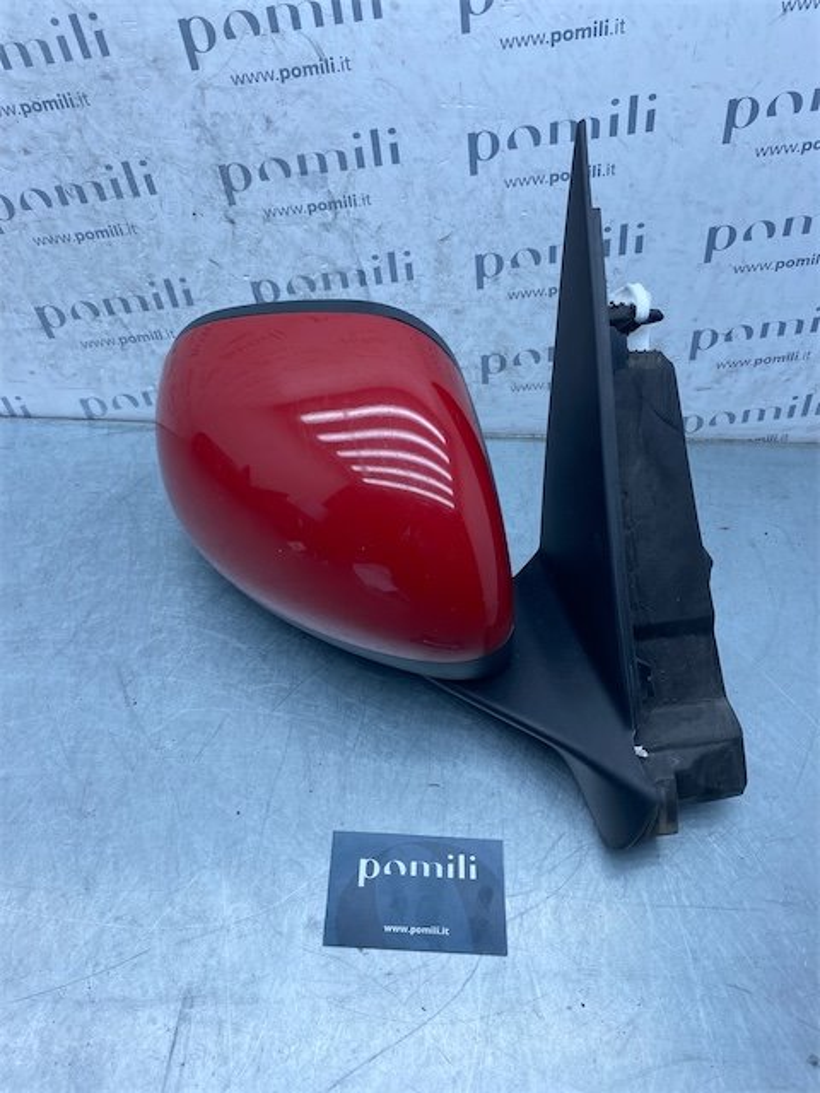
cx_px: 410
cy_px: 546
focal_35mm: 26
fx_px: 821
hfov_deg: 53.1
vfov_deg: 67.3
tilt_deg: -46.9
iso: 32
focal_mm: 4.25
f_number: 1.8
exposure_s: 1/742
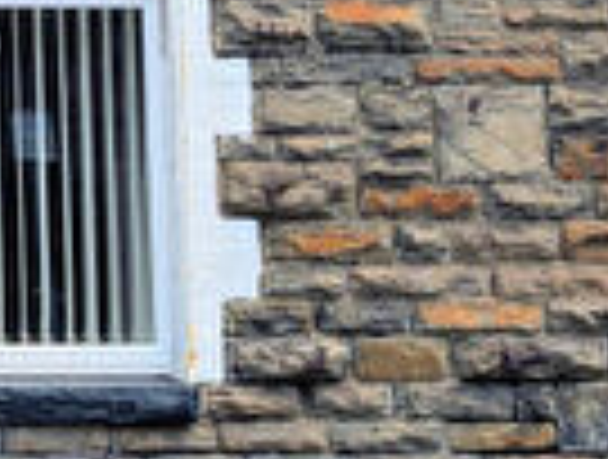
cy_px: -79
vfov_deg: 11.8
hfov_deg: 14.6
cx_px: -340
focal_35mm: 124
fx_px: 2184
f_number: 1.68
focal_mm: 6.9
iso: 21
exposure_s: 1/782
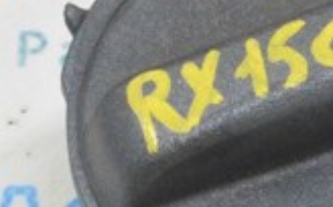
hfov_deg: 6.4
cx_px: 288
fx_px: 2973
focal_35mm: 328
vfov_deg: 4.0
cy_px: 80
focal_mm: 55
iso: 6400
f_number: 20
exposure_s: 1/15
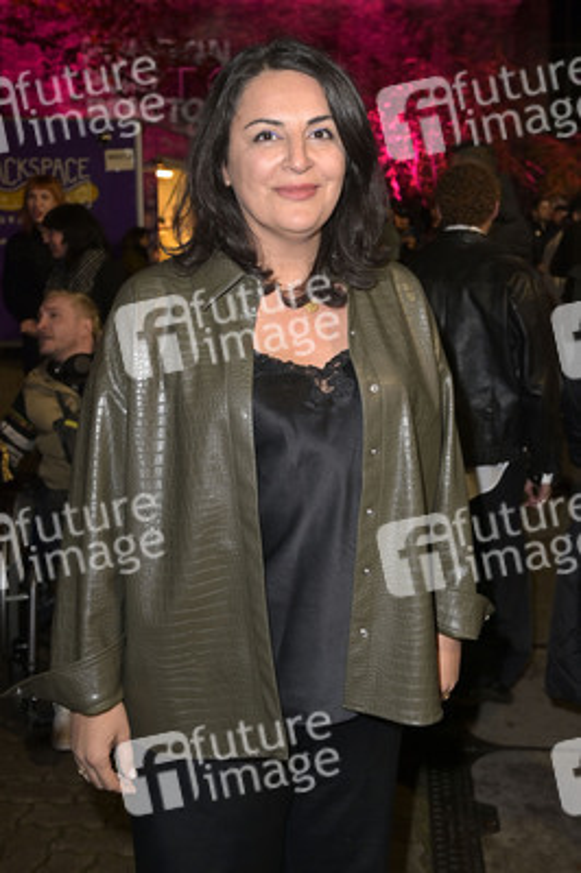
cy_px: 436
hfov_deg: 35.0
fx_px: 921
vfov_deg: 50.7
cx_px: 290
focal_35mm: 38
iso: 1600
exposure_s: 1/50
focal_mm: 38
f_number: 5
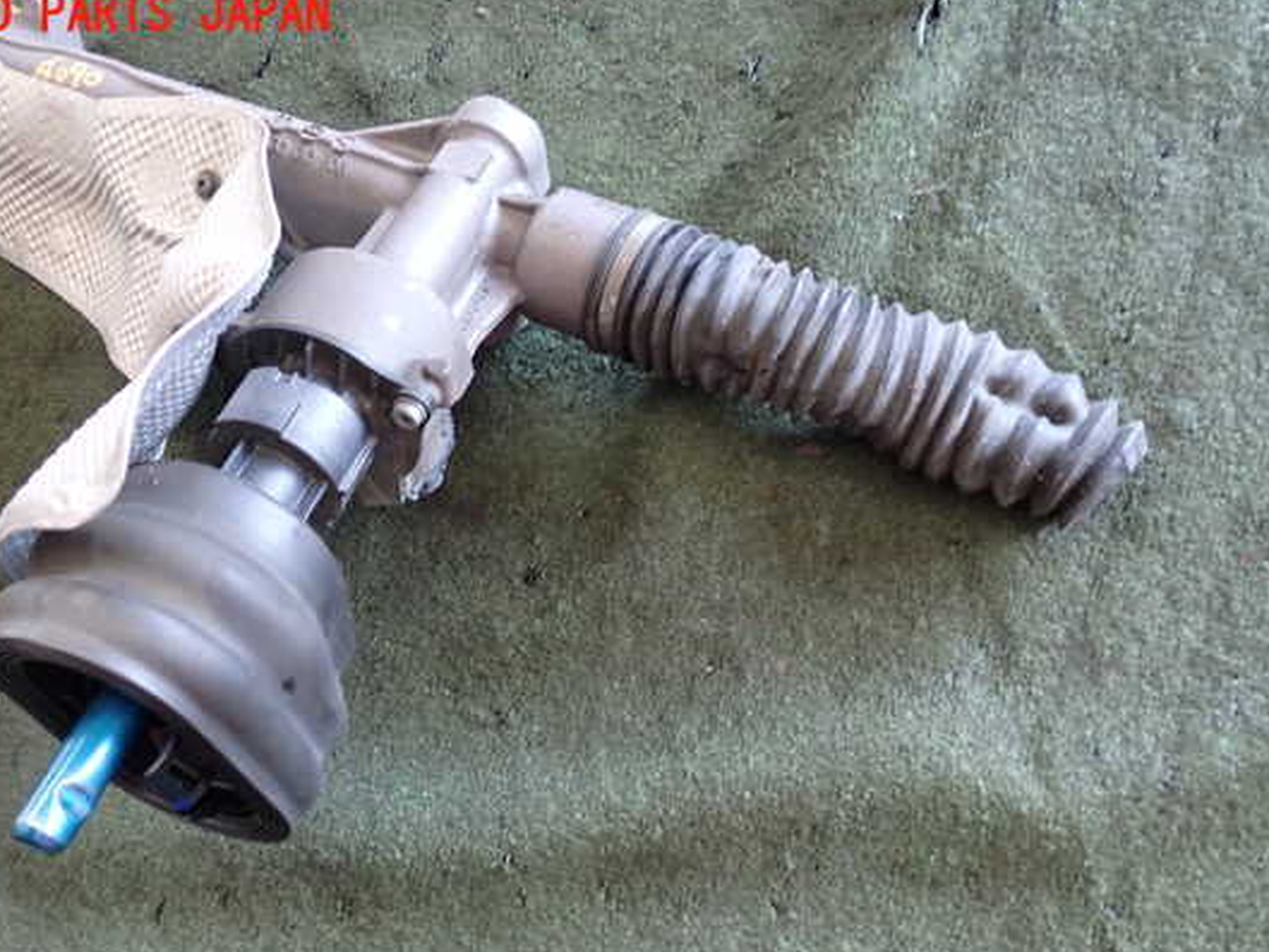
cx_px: 614
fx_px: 1247
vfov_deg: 41.8
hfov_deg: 53.9
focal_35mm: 34
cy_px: 525
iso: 320
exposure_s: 1/30
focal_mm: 5.4
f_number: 2.3
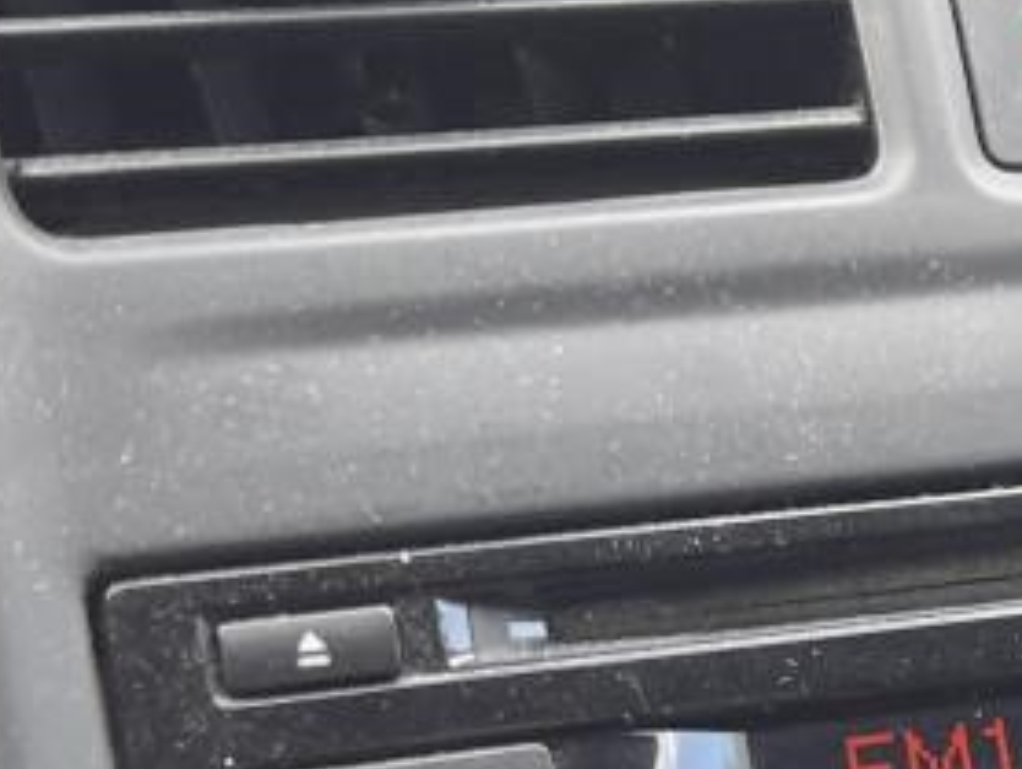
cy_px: 1130
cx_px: 1239
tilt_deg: -31.2
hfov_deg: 16.4
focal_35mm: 115
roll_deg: -5.6
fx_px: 3398
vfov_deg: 12.3
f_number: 1.6
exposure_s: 1/121
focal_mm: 5.1
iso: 80
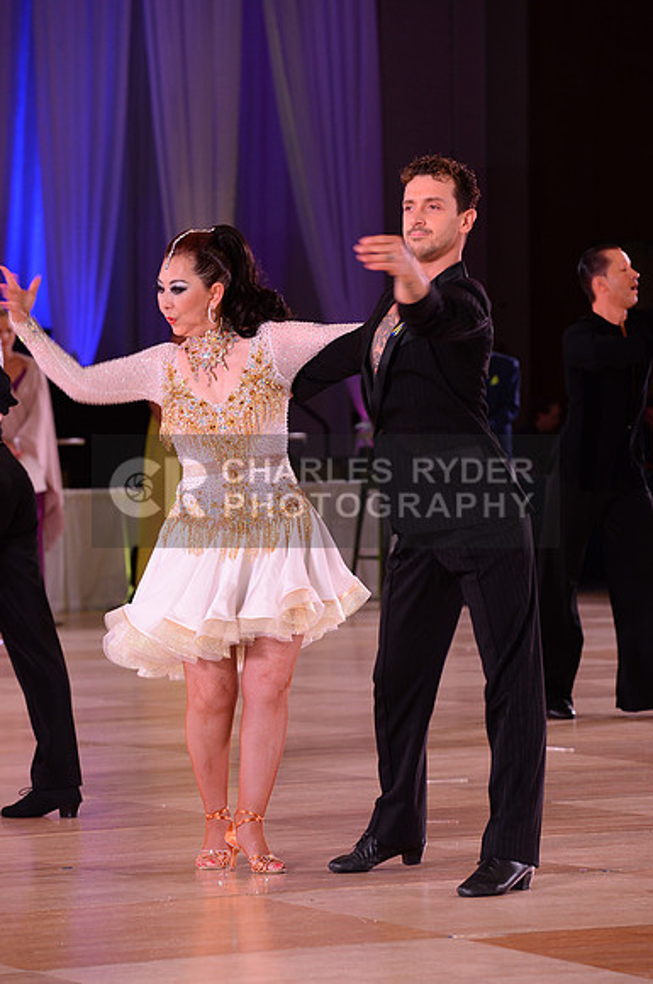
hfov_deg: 8.1
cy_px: 492
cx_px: 326
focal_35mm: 170
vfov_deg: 12.1
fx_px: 4639
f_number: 5.6
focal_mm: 170
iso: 1250
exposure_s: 1/125
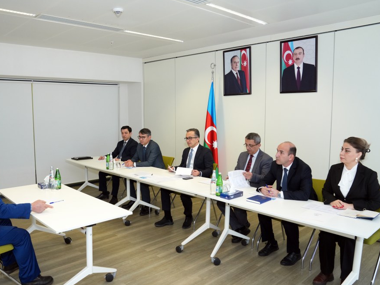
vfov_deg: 51.3
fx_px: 296
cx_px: 163
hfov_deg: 65.0
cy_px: 144
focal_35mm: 27
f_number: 5
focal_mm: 24
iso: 1600
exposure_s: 1/250
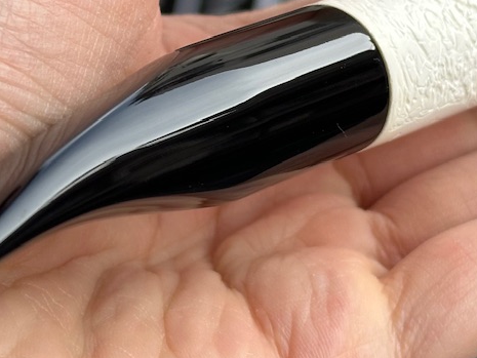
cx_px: 245
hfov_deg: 14.9
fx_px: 1819
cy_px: 33
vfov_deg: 11.2
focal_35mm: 132
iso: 64
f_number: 1.78
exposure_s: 1/564
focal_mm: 6.86
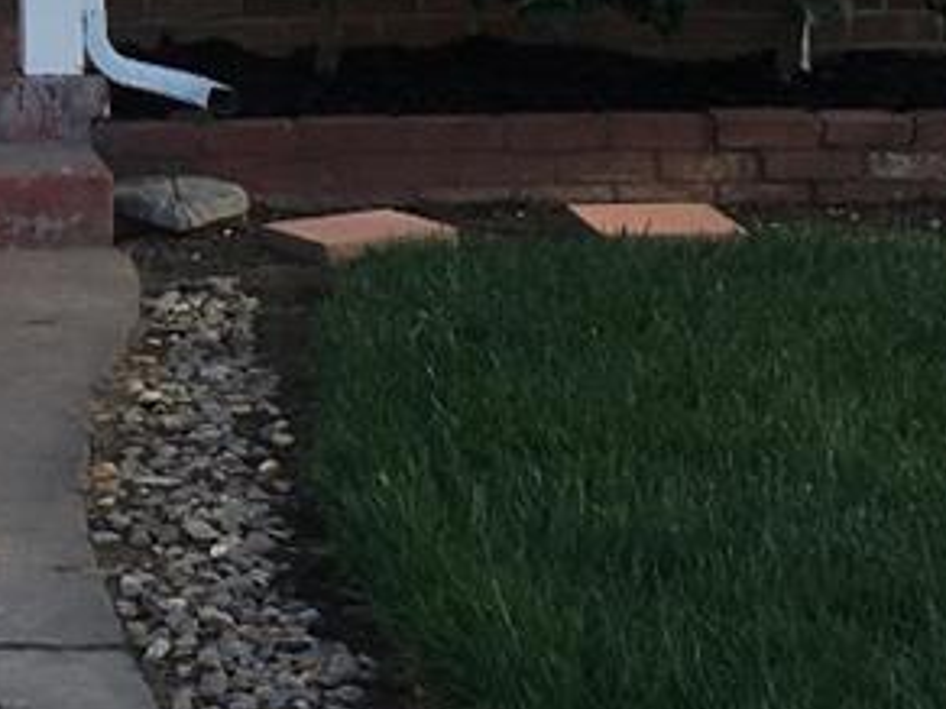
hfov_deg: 12.7
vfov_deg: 9.7
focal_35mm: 149
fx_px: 4072
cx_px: -411
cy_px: -269
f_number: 2.2
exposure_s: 1/490
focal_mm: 4.15
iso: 25
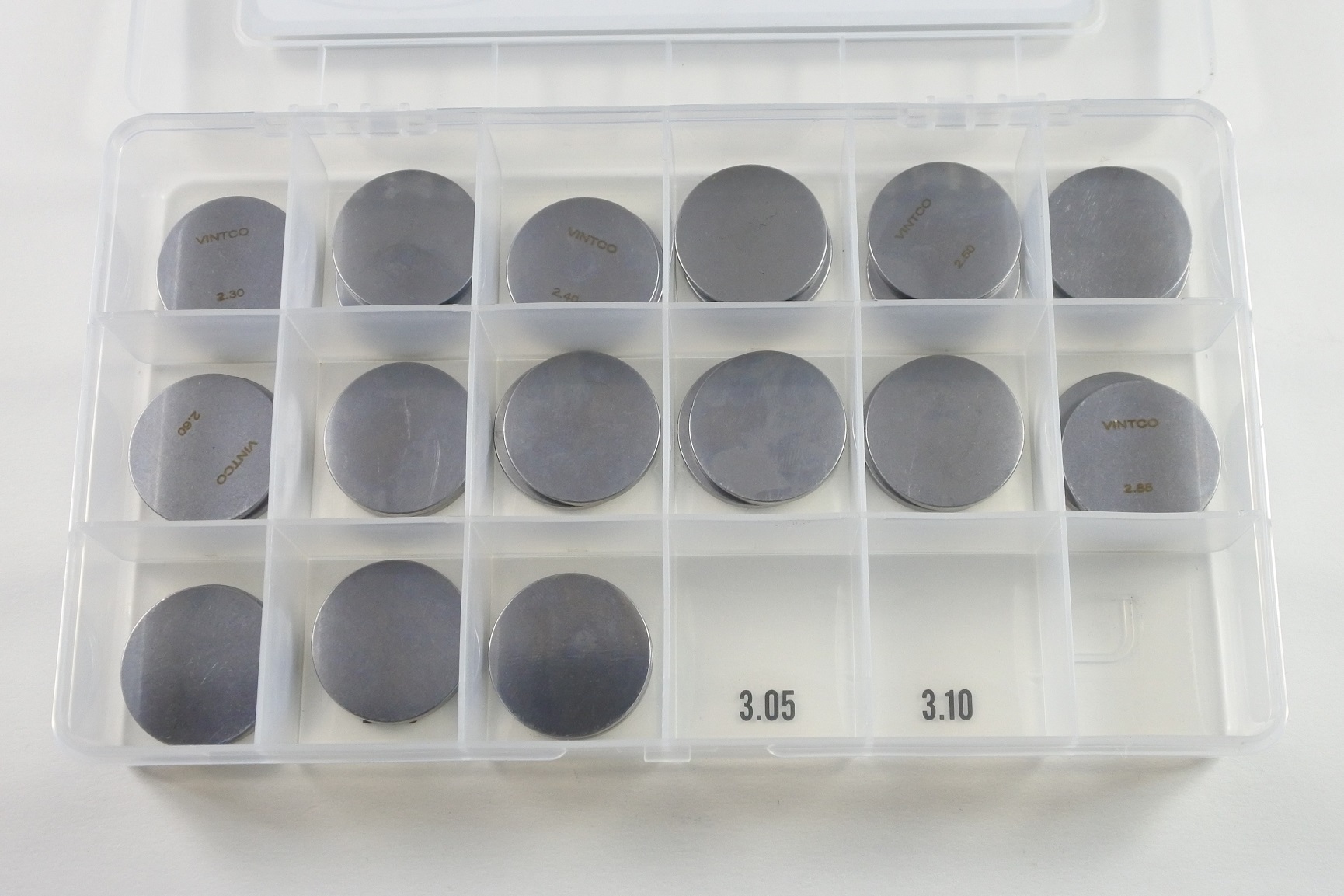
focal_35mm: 40
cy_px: 448
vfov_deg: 33.4
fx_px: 1493
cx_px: 672
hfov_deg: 48.5
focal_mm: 15
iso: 560
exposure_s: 1/125
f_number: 4.2
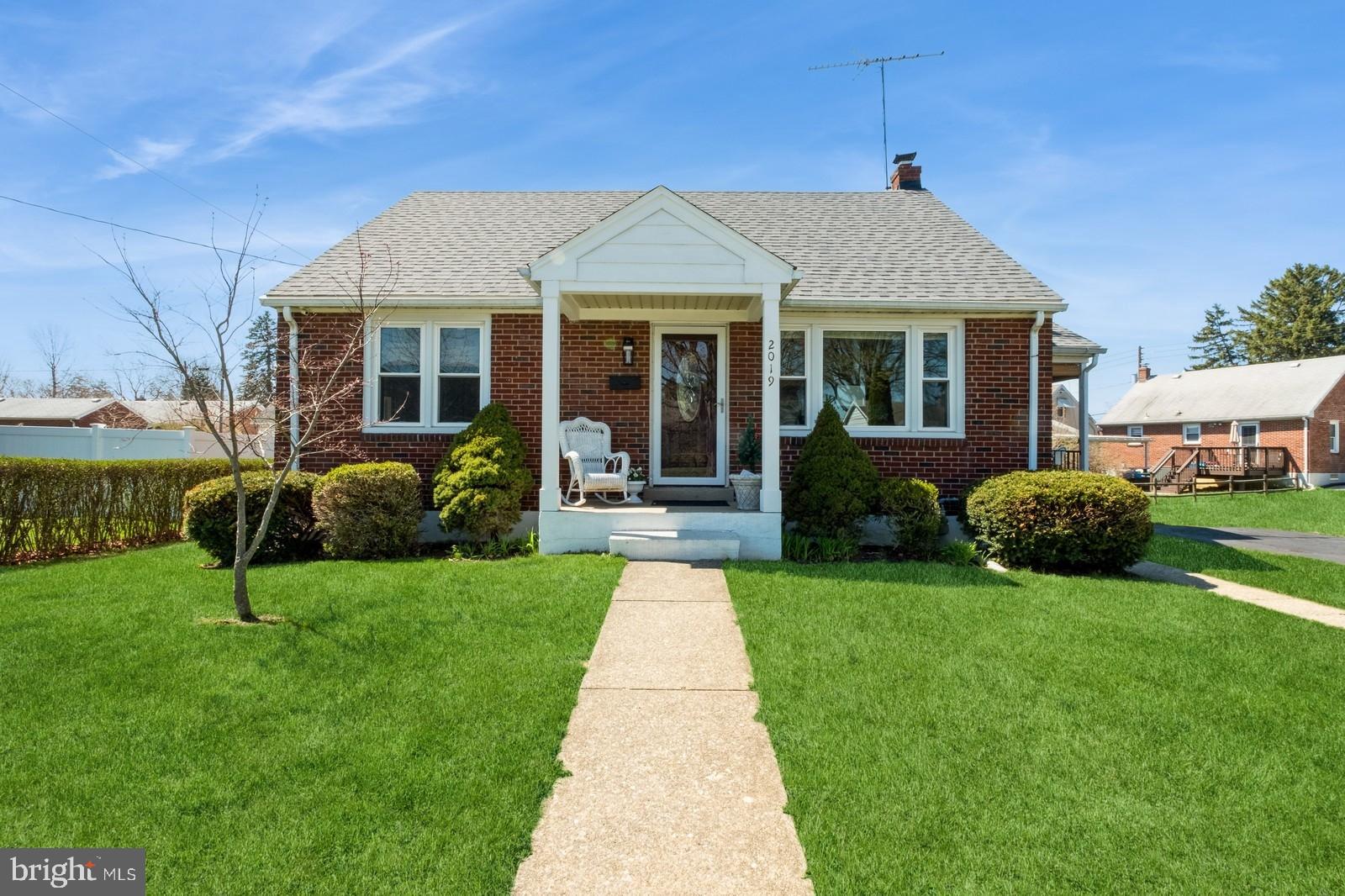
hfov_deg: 93.3
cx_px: 672
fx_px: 635
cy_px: 448
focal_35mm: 17
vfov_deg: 70.4
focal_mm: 11
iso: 640
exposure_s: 1/100
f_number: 16
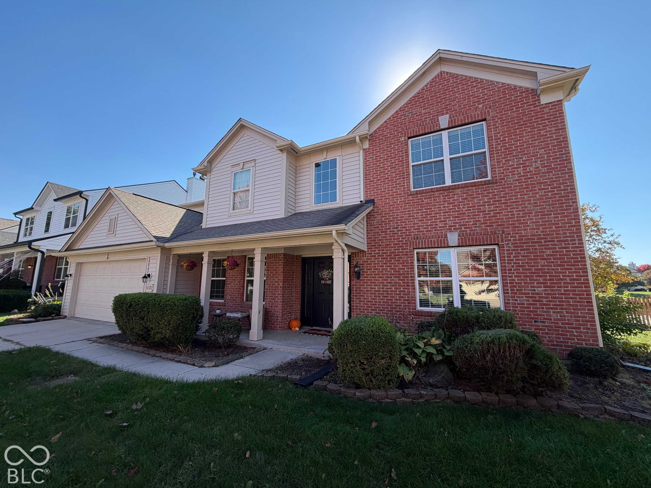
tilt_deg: +8.4
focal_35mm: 14
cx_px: 326
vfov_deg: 85.7
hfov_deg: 102.1
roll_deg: -0.6
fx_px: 263
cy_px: 244
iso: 40
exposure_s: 1/518
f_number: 2.2
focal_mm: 2.22
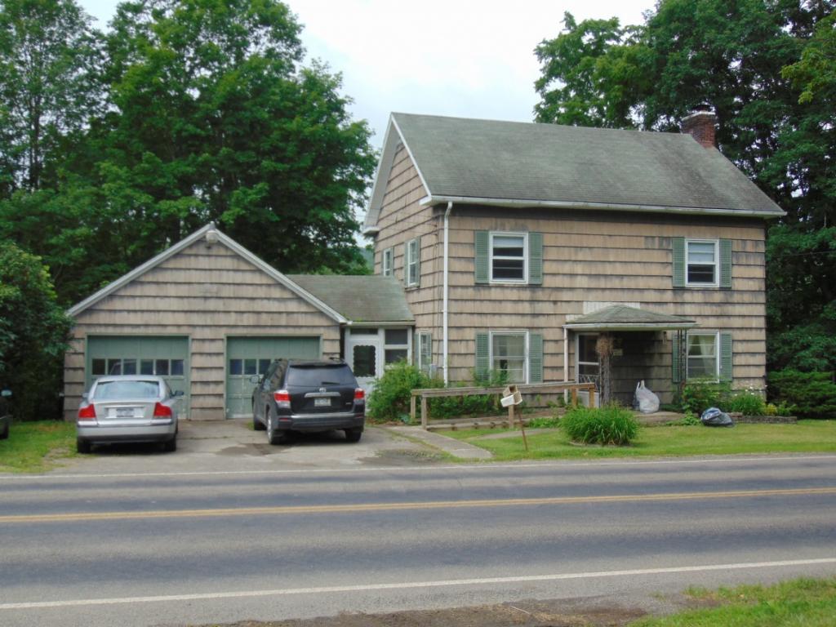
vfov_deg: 36.8
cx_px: 418
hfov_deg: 47.9
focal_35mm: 39
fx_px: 942
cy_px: 314
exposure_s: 1/640
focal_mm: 6.9
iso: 80
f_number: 3.3
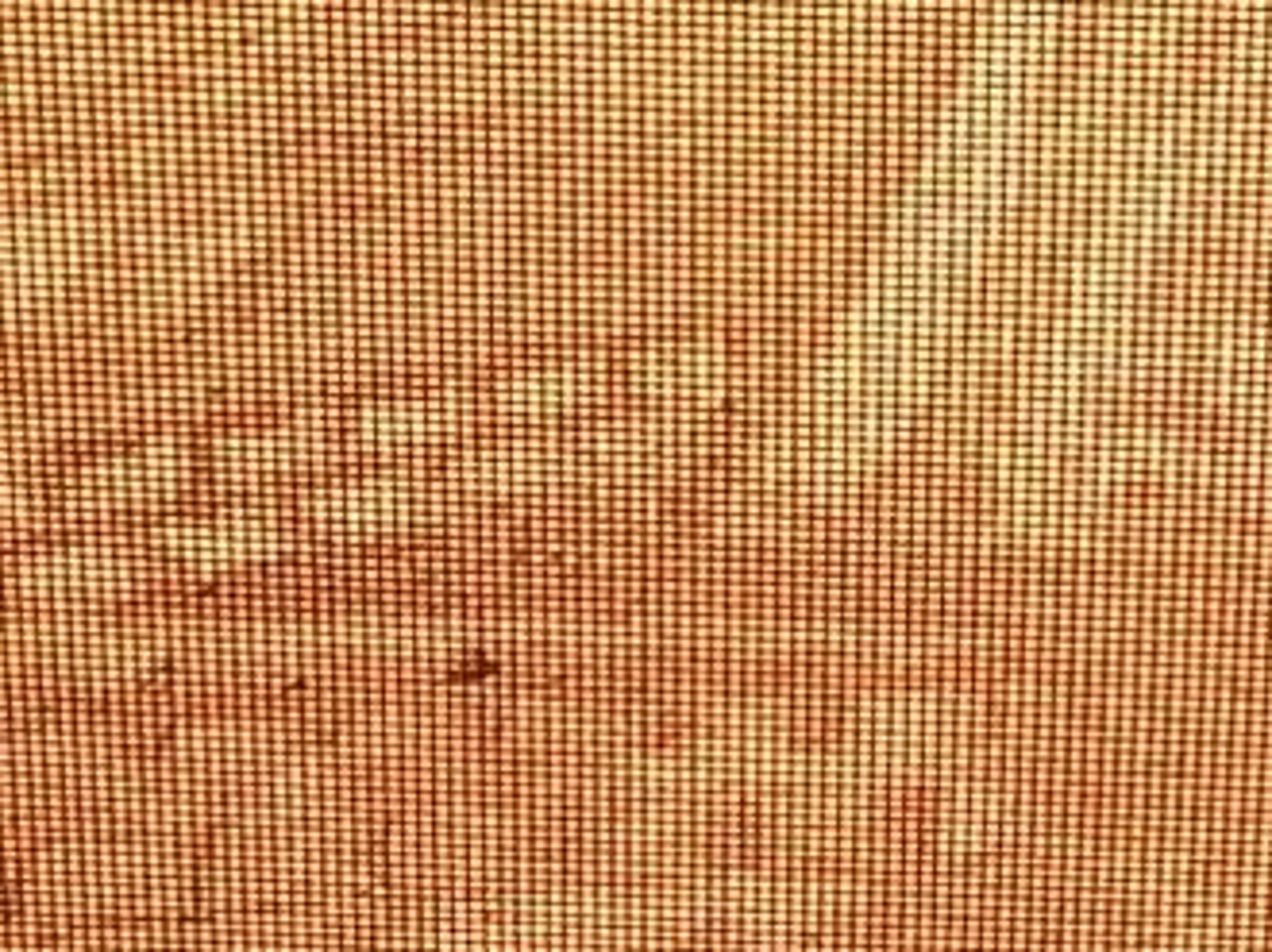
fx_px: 3195
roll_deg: -1.7
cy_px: -39
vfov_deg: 16.5
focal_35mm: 87
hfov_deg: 21.3
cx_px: 1411
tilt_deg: -16.4
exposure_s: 1/1848
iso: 50
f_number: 2.2
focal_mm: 2.22
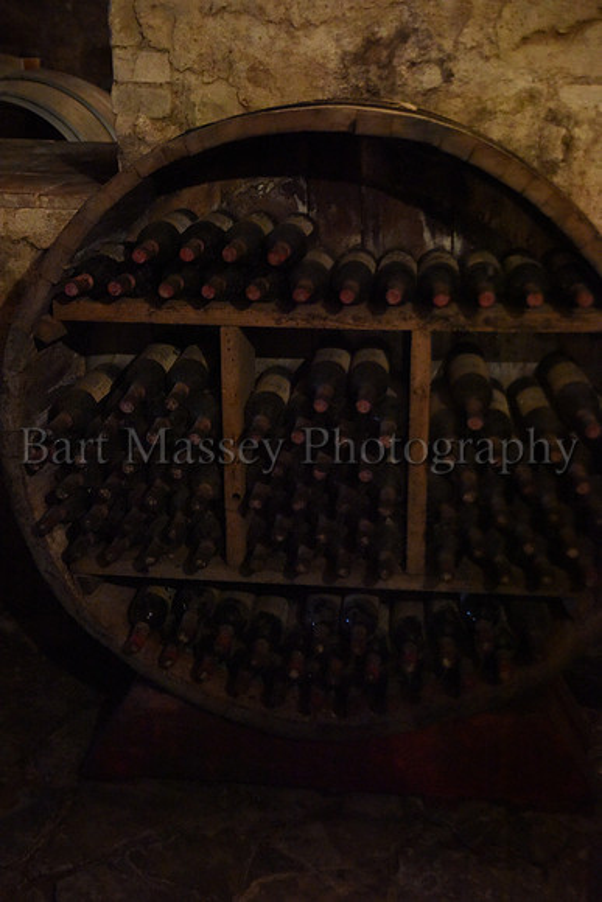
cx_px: 301
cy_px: 451
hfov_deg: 29.3
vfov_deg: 42.7
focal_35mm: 46
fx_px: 1153
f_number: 3.2
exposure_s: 1/100
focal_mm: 46
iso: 12800
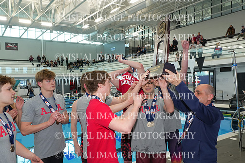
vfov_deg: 43.6
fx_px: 204
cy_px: 86
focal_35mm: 30
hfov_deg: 61.9
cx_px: 125
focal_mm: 26
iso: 1250
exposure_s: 1/125
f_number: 8
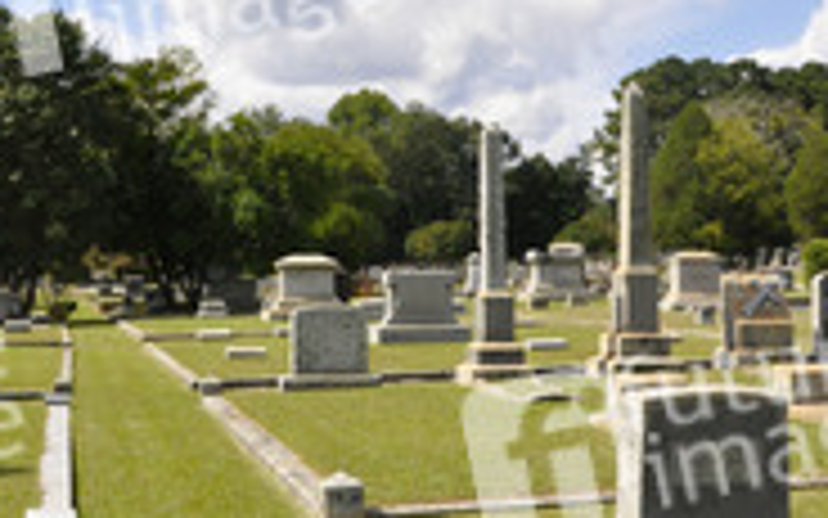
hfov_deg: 33.7
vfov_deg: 21.6
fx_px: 1354
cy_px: 207
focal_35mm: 60
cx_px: 286
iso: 1000
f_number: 14
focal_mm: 18
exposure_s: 1/800
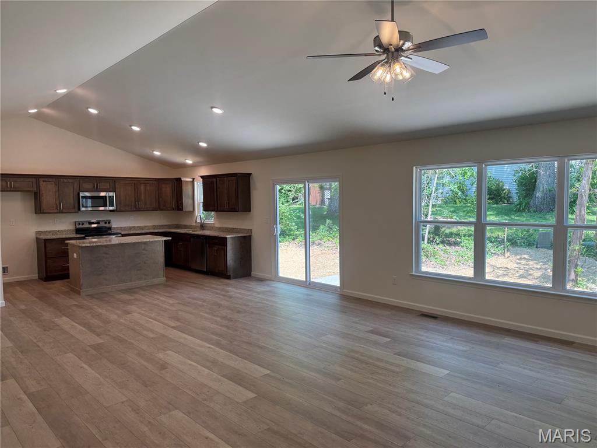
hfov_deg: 71.6
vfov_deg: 56.8
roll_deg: +0.4
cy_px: 224
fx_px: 414
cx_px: 298
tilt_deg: -3.8
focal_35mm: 24
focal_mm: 6.76
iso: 80
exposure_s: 1/197
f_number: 1.78
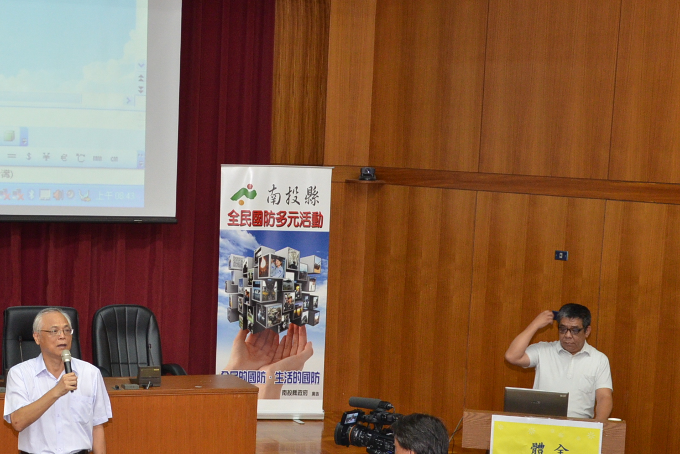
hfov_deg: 25.8
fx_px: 1473
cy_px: 303
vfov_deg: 17.4
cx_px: 193
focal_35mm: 78
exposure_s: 1/60
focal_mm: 26
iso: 800
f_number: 4
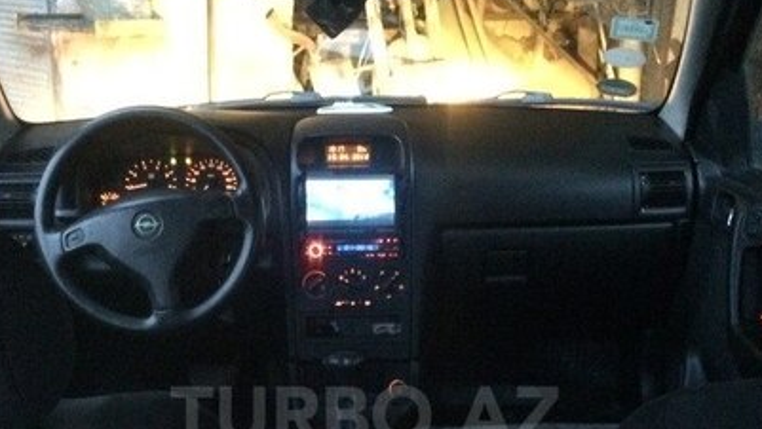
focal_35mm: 52
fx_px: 1051
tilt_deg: -24.2
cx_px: 365
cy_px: 415
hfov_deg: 39.8
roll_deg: -1.8
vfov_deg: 22.3
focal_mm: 4.15
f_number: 2.2
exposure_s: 1/17
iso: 1600
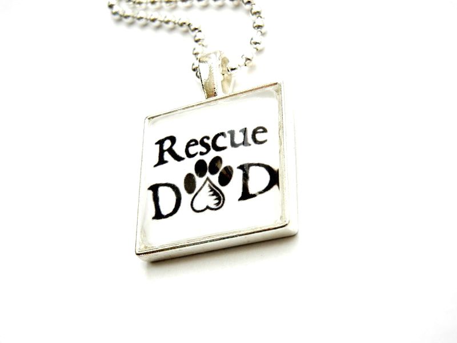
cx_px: 228
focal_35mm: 52
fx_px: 687
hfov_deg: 36.8
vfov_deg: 28.0
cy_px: 172
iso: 261
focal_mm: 9.3
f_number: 3.9
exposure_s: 1/30
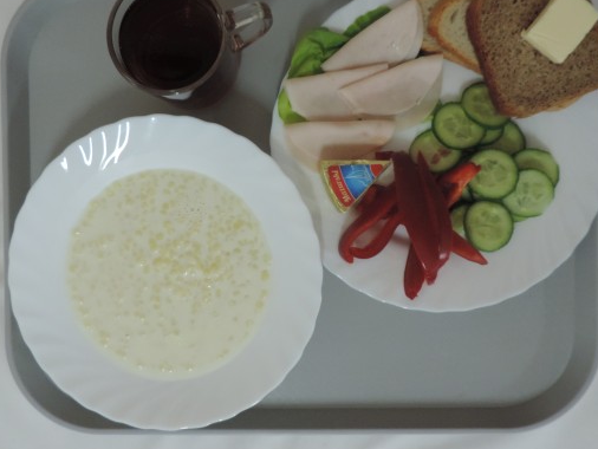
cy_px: 190
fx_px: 501
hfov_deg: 61.6
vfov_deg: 48.1
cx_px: 294
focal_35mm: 29
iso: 400
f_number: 3
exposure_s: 1/30
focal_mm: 4.3
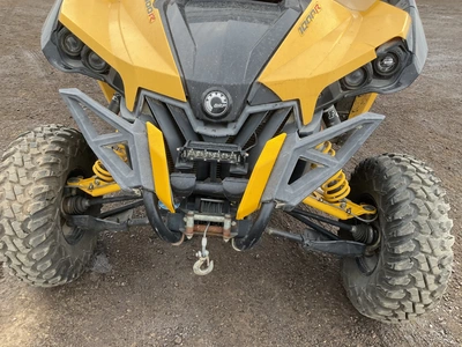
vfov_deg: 48.2
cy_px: 174
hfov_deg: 61.7
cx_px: 231
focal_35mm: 29
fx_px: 387
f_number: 1.8
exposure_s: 1/173
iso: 20
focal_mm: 3
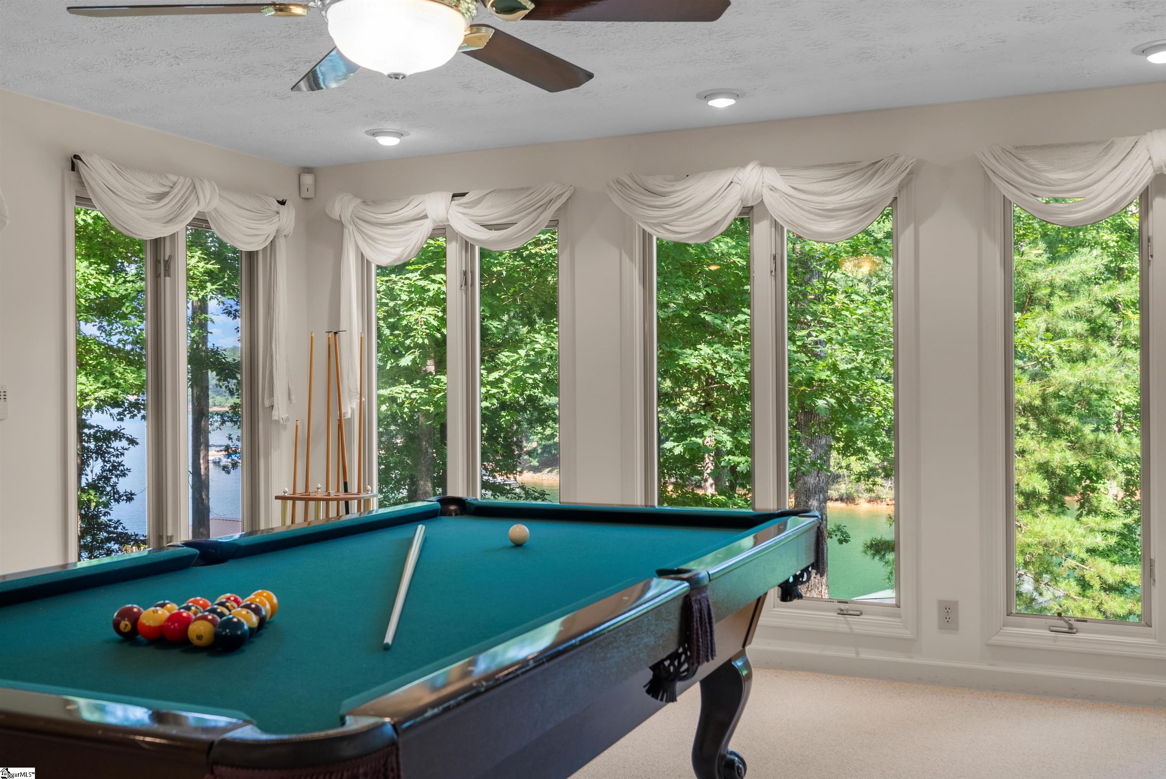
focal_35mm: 35
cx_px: 583
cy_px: 390
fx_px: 1134
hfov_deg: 54.4
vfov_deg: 37.9
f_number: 8
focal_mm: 35
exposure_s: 1/6
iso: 200
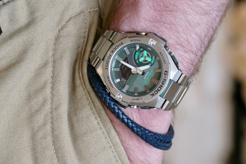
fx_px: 1230
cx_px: 123
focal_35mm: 180
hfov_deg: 11.4
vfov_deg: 7.6
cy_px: 82
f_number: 4
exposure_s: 1/80
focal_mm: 65.81
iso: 1600
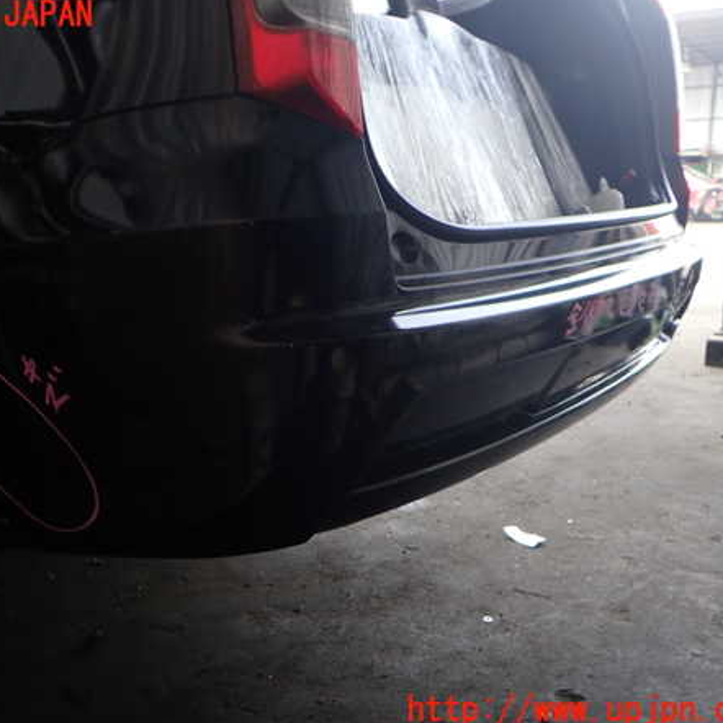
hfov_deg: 45.8
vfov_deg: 46.0
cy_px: 363
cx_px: 286
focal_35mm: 36
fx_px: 851
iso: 200
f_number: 6.3
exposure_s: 1/30
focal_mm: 5.4
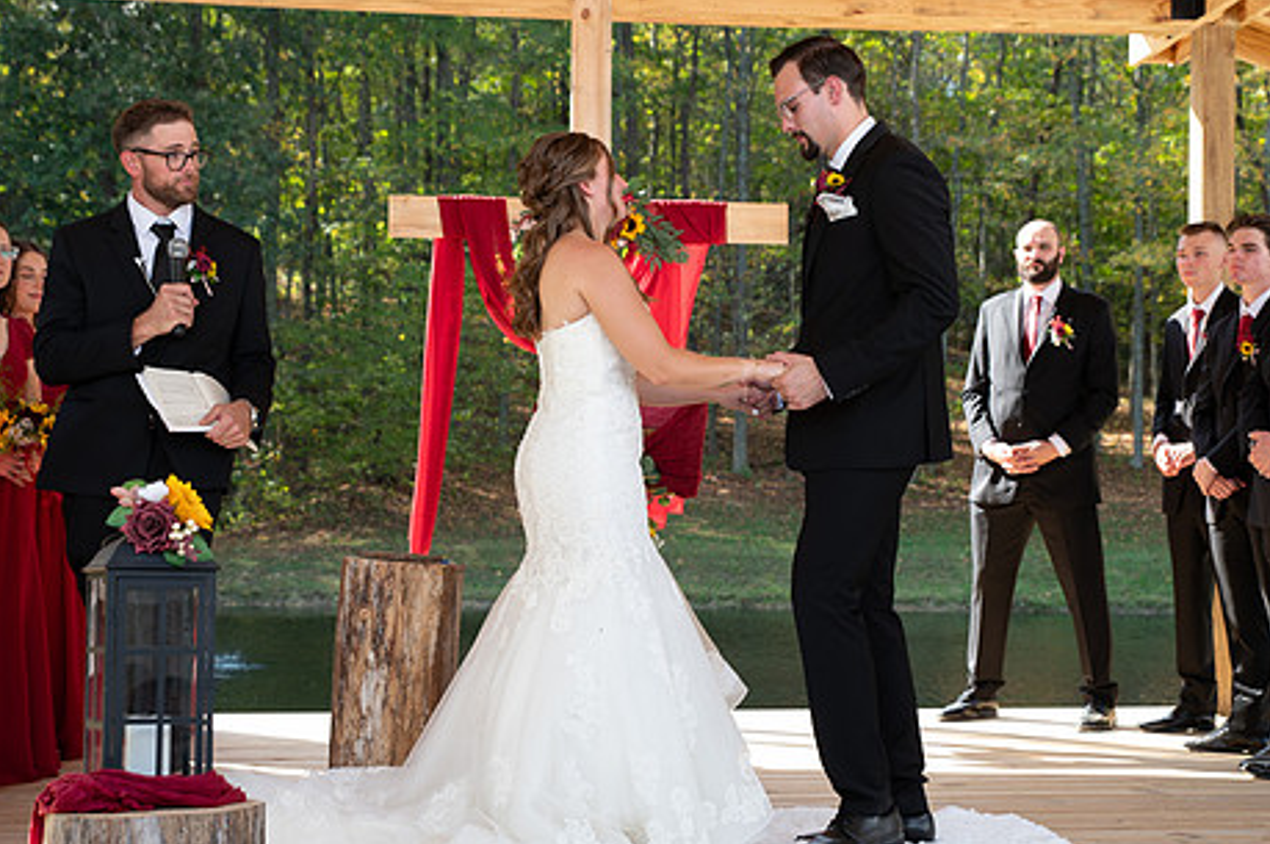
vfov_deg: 22.6
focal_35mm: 60
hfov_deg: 33.4
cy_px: 454
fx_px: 2114
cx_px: 703
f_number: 4
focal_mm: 45
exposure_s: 1/250
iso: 320
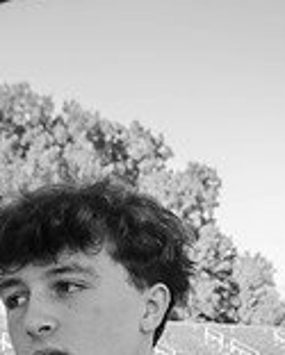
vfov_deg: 13.2
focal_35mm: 142
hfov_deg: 10.9
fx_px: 1496
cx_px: 166
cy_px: 432
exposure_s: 1/160
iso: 200
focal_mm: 35
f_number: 6.3
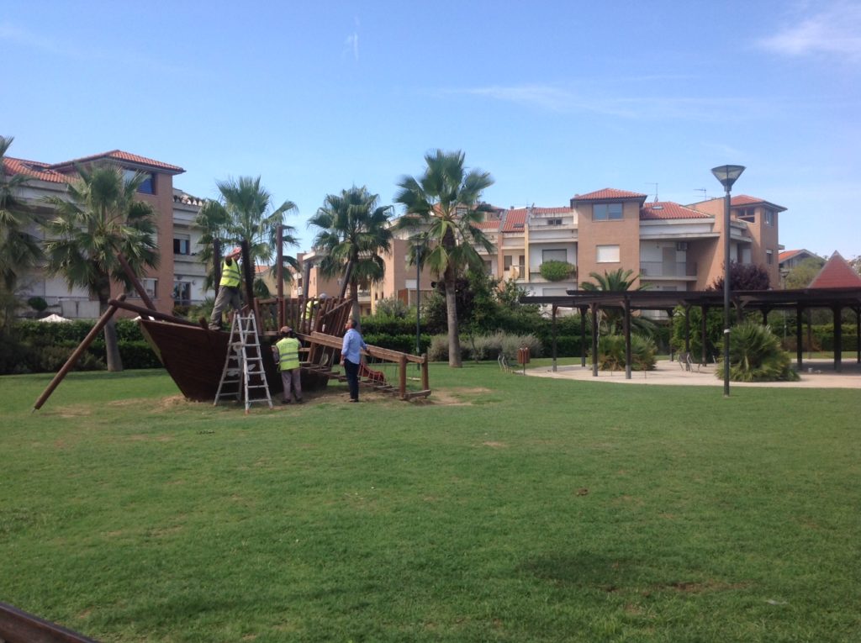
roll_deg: -0.4
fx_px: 869
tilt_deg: +3.5
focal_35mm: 35
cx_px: 430
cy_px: 322
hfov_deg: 52.7
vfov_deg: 40.6
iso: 50
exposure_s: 1/1080
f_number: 2.4
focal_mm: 4.28
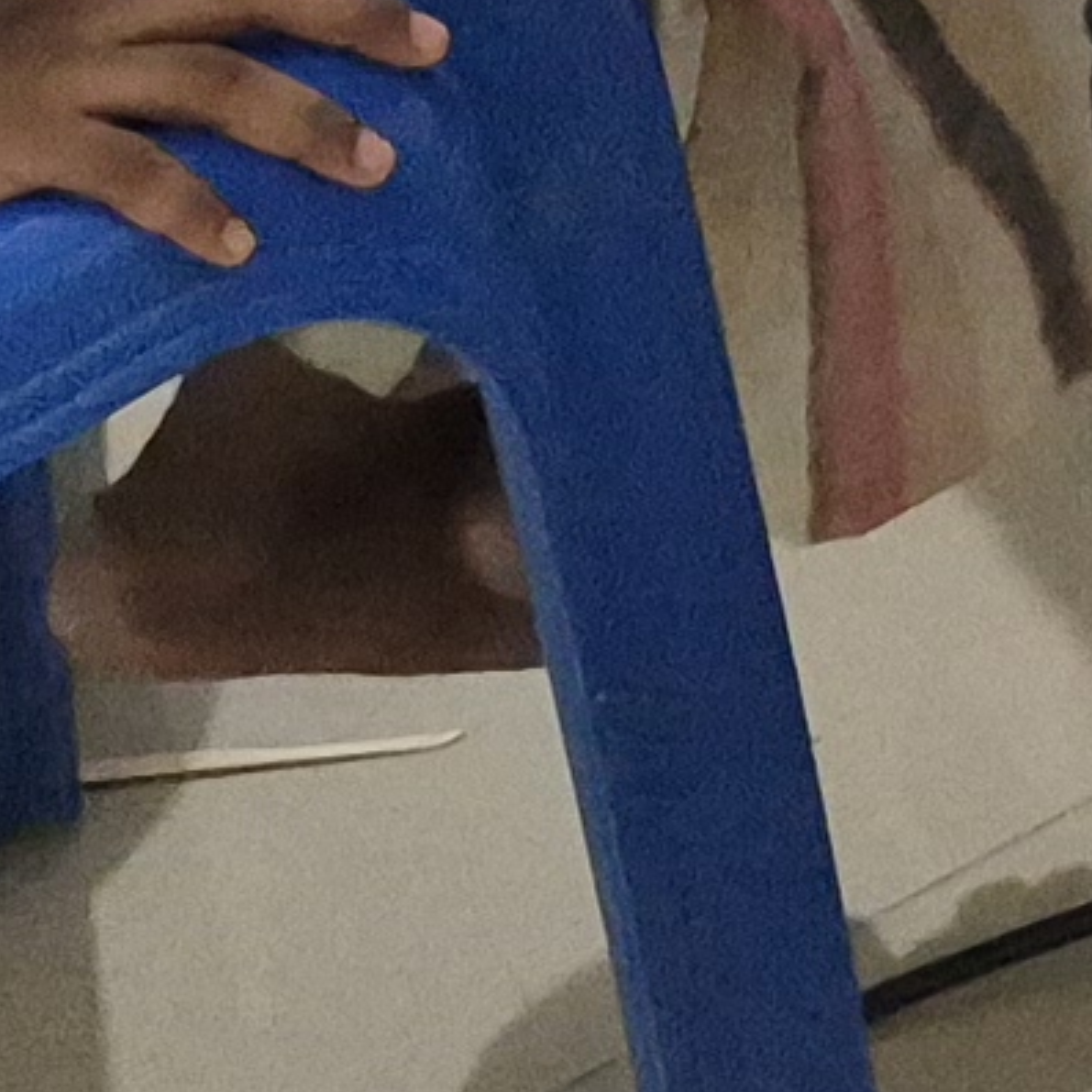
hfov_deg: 7.3
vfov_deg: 7.4
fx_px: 7317
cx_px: 3535
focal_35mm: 205
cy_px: -2385
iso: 640
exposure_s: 1/100
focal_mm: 5.4
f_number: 1.8
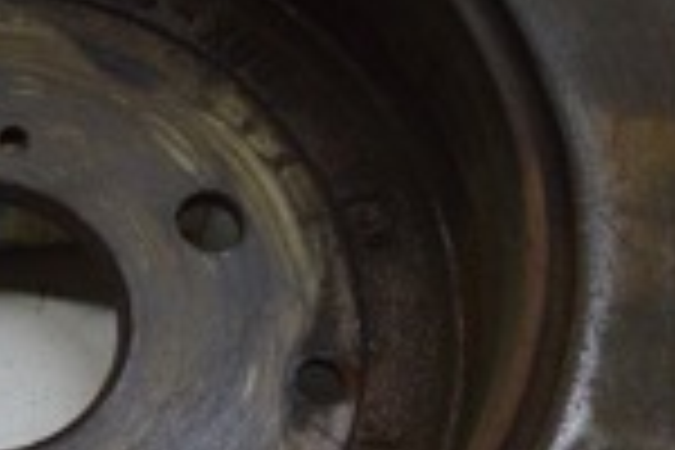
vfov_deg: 10.2
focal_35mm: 134
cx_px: -130
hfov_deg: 14.8
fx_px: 2515
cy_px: 335
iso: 400
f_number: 3.8
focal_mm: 21
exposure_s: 1/200
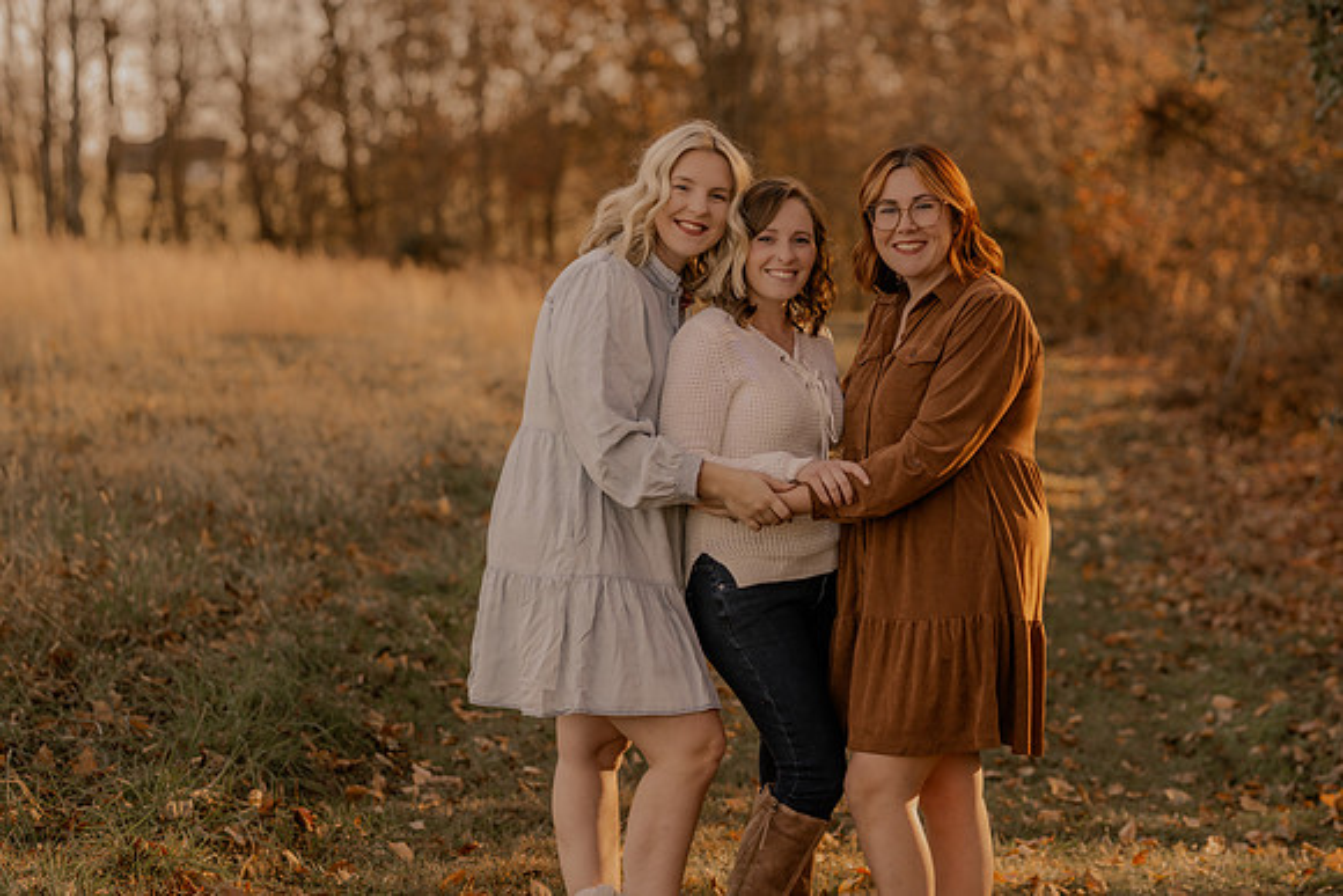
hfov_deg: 23.9
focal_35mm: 85
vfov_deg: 16.1
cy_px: 448
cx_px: 672
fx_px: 3172
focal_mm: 85
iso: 200
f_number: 2.8
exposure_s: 1/320
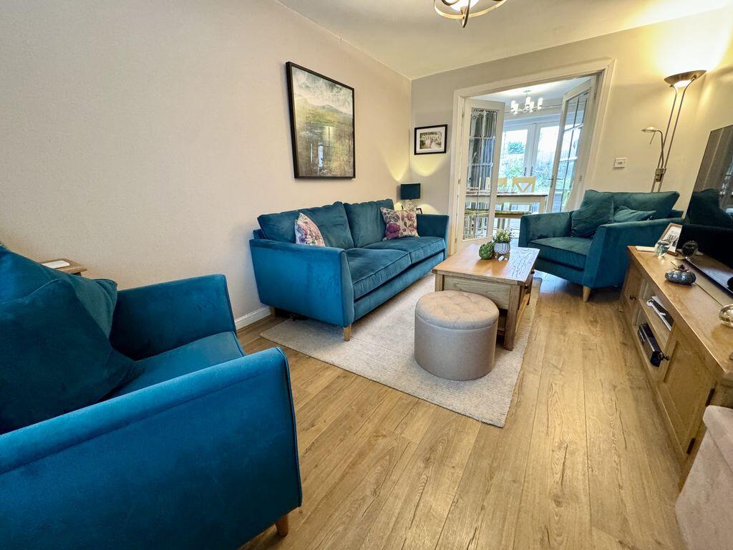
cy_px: 275
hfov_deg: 102.1
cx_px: 366
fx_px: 296
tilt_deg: -18.3
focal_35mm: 14
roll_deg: +2.7
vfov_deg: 85.7
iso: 500
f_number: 2.2
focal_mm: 2.22
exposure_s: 1/50
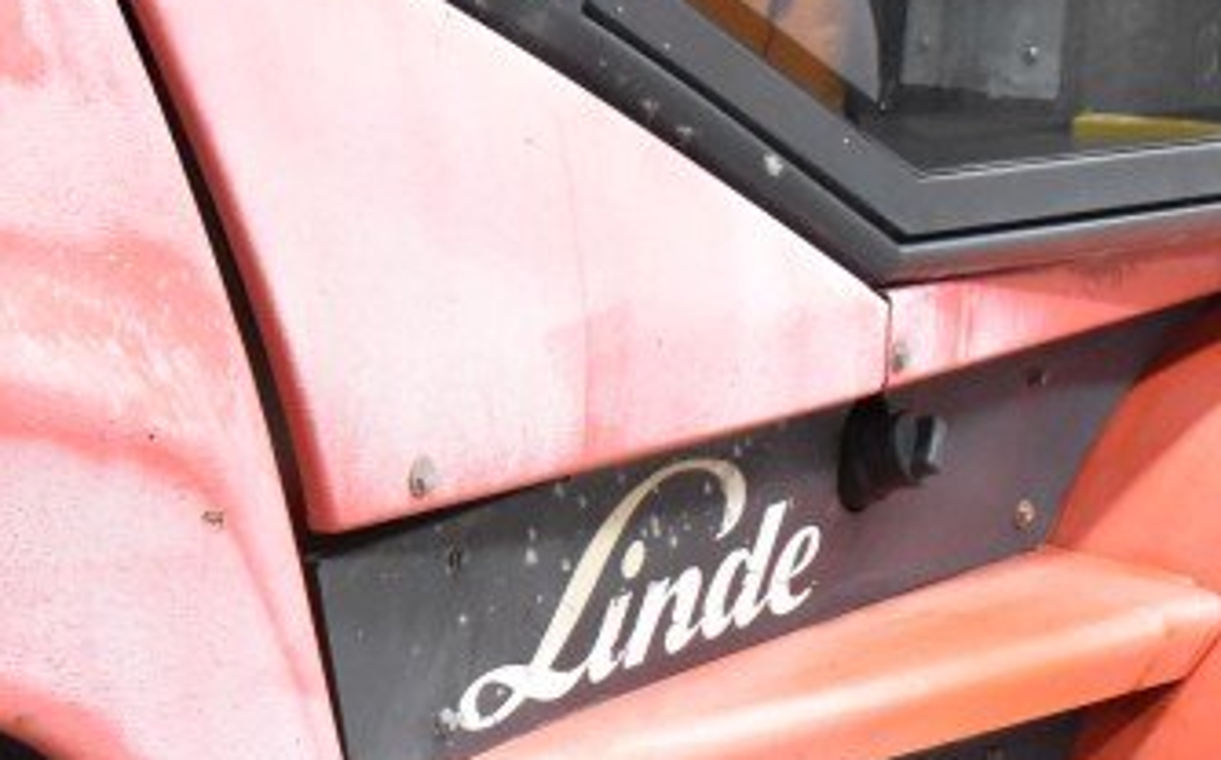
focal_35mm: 121
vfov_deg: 10.7
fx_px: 4022
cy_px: 767
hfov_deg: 15.7
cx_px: -680
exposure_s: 1/25
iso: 1600
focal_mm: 22
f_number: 5
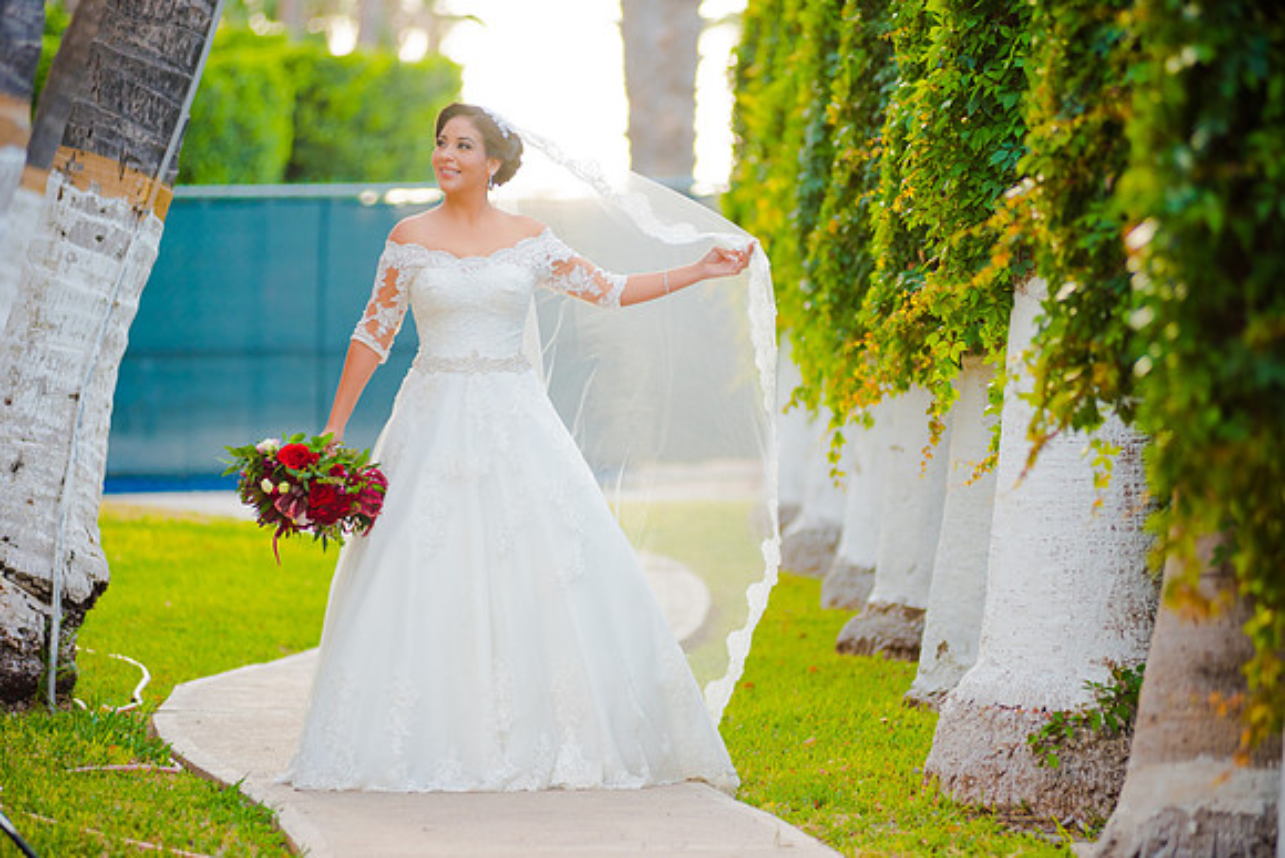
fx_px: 7140
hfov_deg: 10.3
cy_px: 429
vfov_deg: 6.9
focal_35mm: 200
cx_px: 642
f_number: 2.8
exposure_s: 1/640
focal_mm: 200
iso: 320
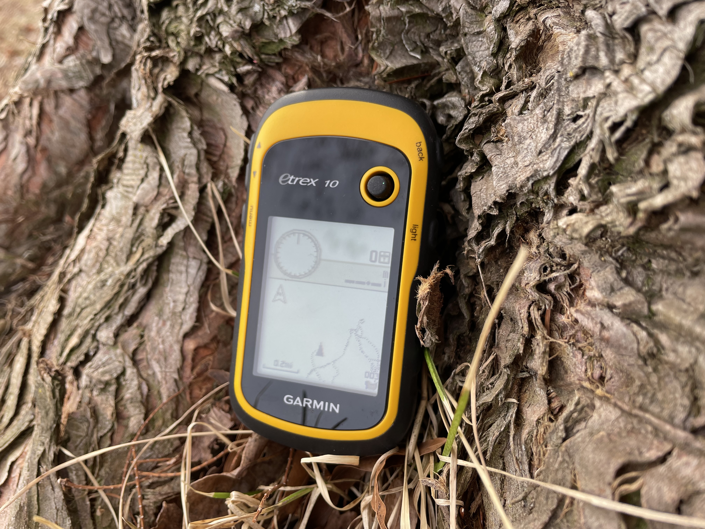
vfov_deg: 53.1
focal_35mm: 26
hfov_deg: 67.3
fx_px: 530
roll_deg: +10.4
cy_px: 264
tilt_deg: -41.0
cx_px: 352
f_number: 1.6
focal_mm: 4.2
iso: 32
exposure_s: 1/425
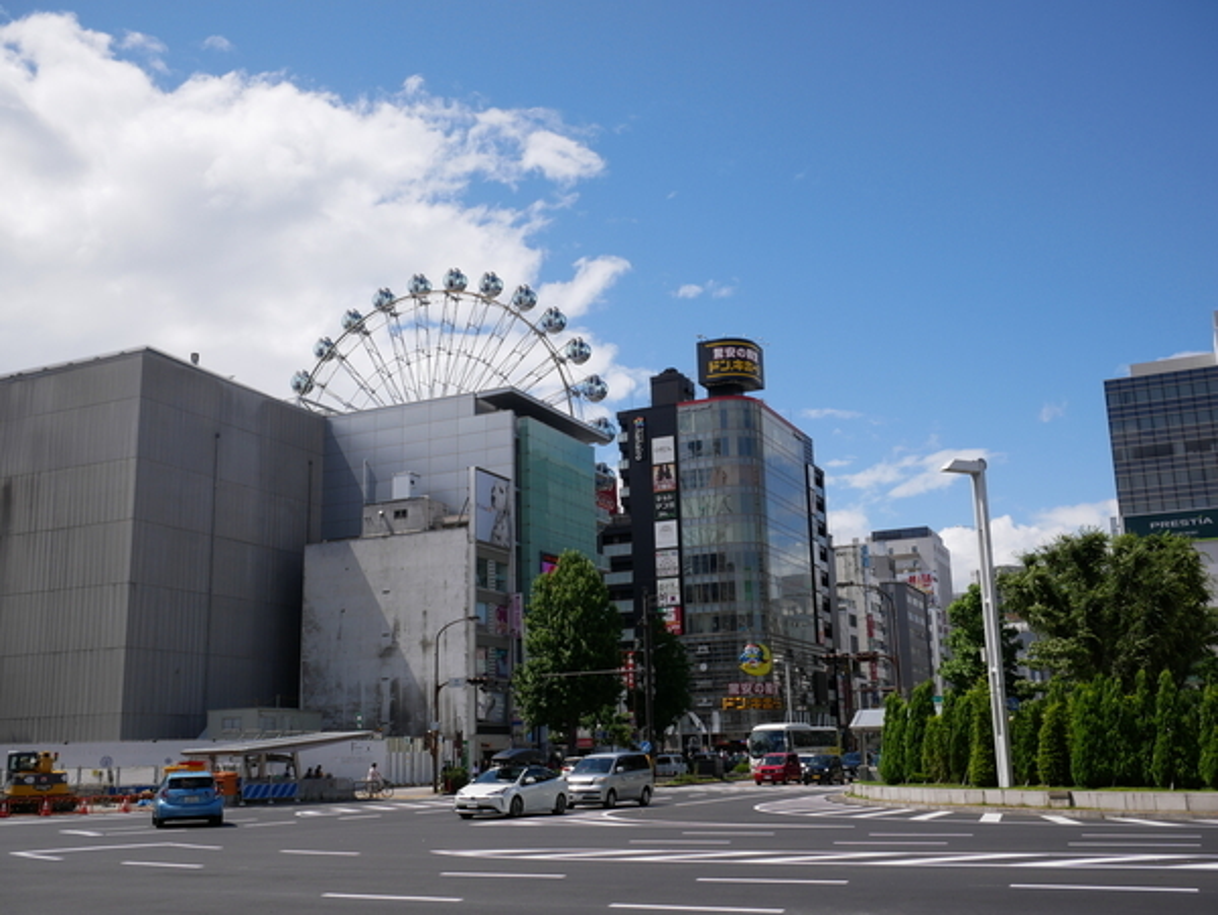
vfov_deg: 39.7
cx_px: 609
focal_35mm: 36
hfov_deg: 51.3
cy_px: 458
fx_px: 1268
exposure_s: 1/500
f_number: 9
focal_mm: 18
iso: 200
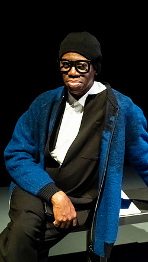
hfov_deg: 22.6
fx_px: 369
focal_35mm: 53
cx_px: 93
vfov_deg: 39.2
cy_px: 132
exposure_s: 1/30
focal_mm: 24
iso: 6400
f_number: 4
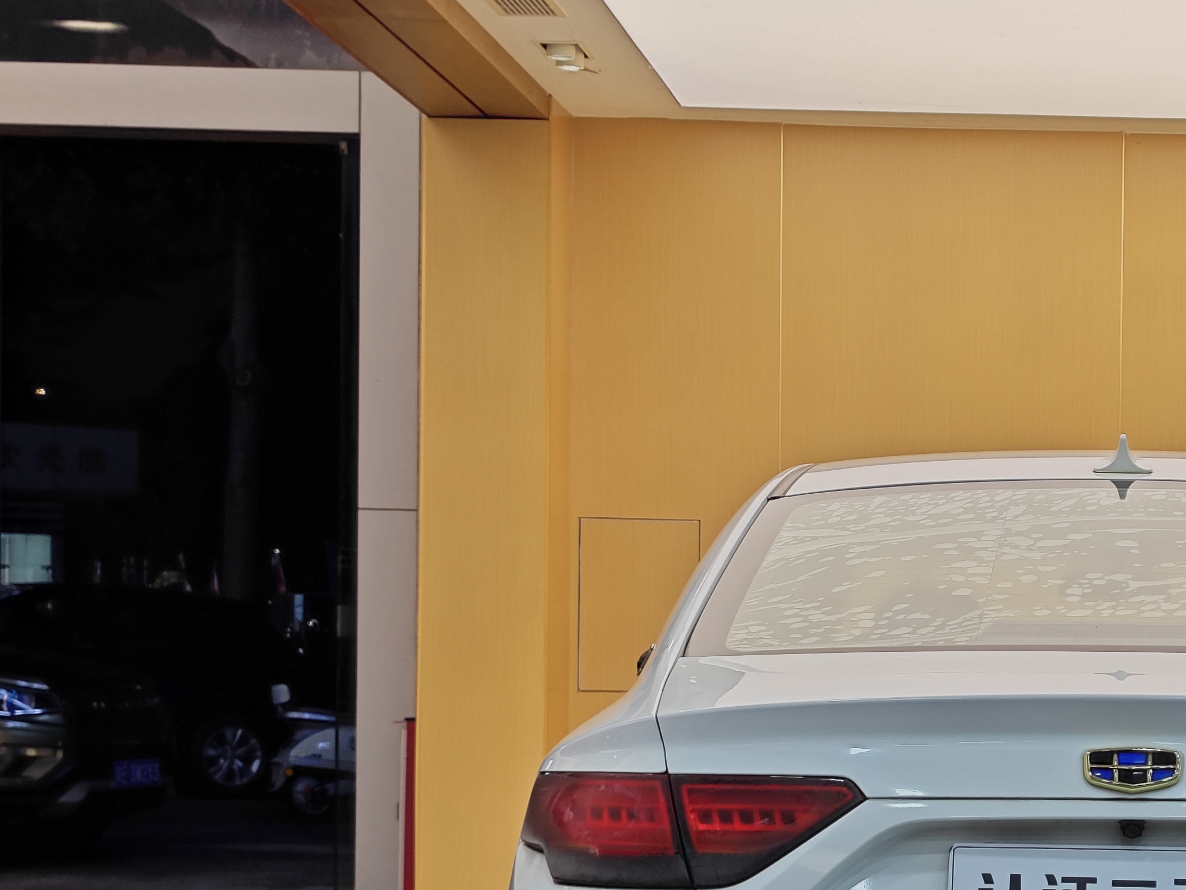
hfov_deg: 21.4
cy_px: 730
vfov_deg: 16.5
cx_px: 1129
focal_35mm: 89
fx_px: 3049
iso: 50
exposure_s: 1/100
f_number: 1.9
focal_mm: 8.7
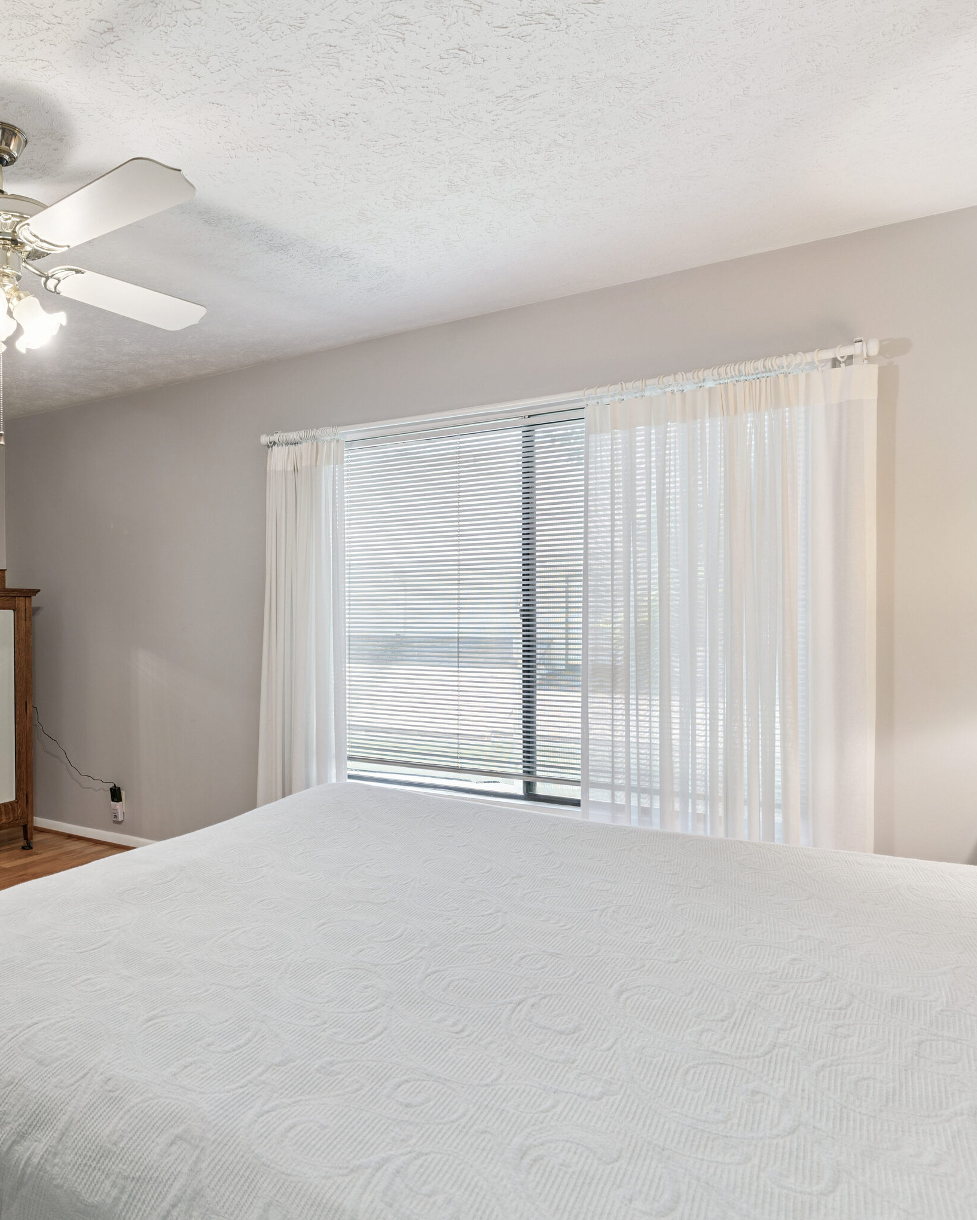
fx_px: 867
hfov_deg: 53.6
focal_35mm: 24
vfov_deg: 70.3
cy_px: 609
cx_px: 156
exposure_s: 1/2
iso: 250
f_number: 8
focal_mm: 17
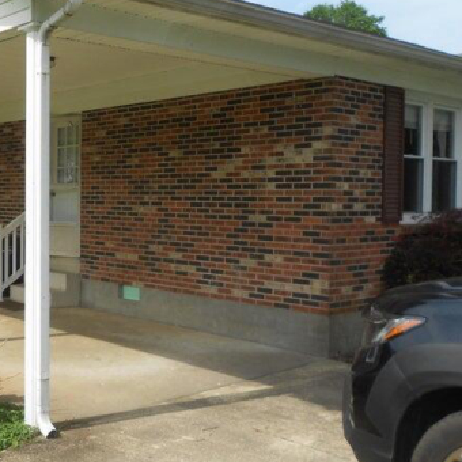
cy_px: 207
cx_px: 34
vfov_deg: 37.5
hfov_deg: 35.1
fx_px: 679
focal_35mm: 45
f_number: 3.2
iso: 80
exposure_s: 1/1000
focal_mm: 4.6
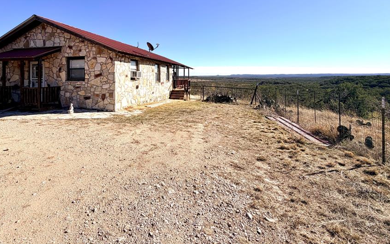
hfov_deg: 90.7
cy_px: 73
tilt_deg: +2.2
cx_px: 173
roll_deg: +0.8
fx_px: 191
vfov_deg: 62.6
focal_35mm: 18
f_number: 2.2
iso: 20
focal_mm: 2.22
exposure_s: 1/985
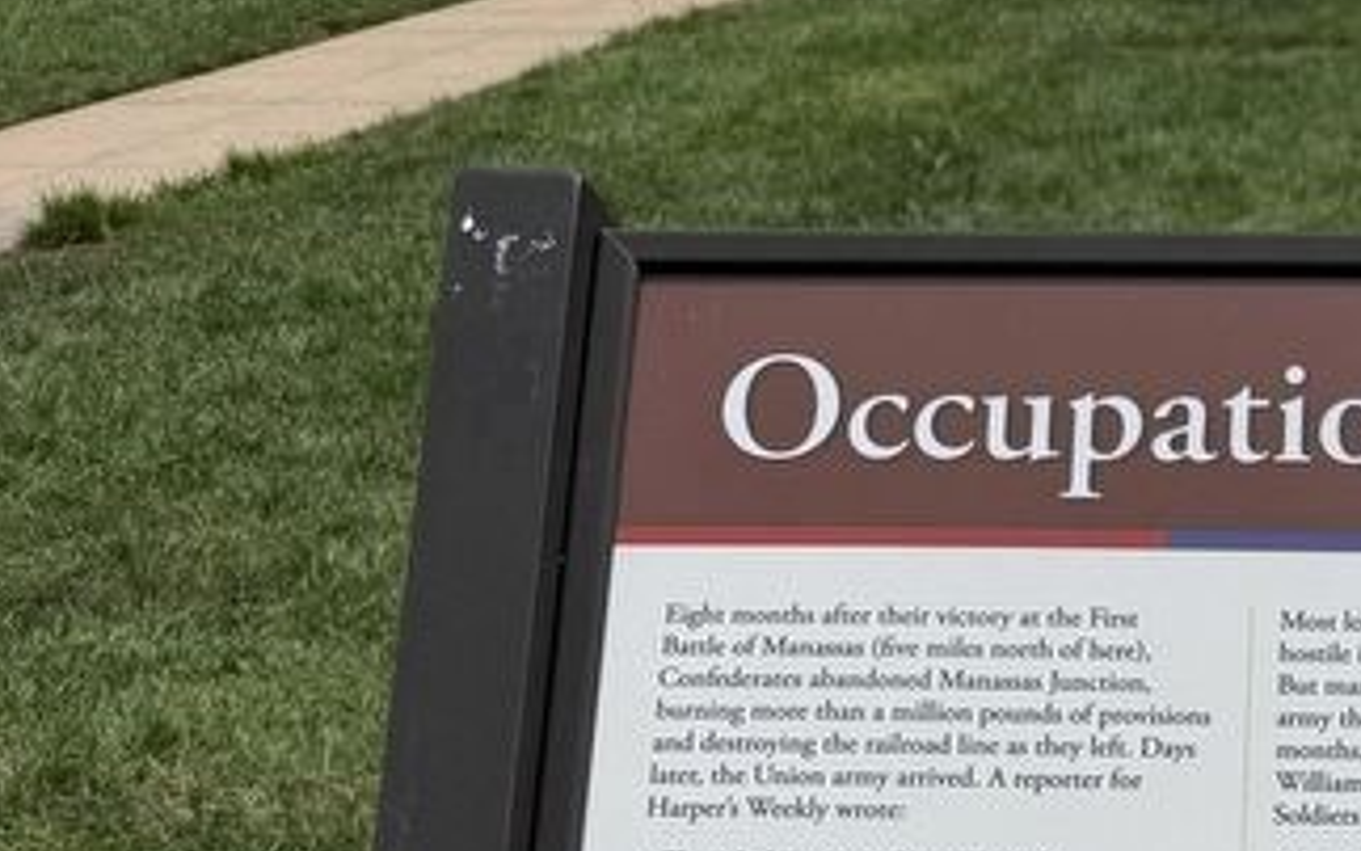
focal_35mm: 63
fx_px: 2337
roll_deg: +0.6
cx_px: 1643
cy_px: 1163
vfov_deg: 18.9
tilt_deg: -35.0
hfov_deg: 28.2
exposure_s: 1/10309
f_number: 1.78
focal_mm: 6.76
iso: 80
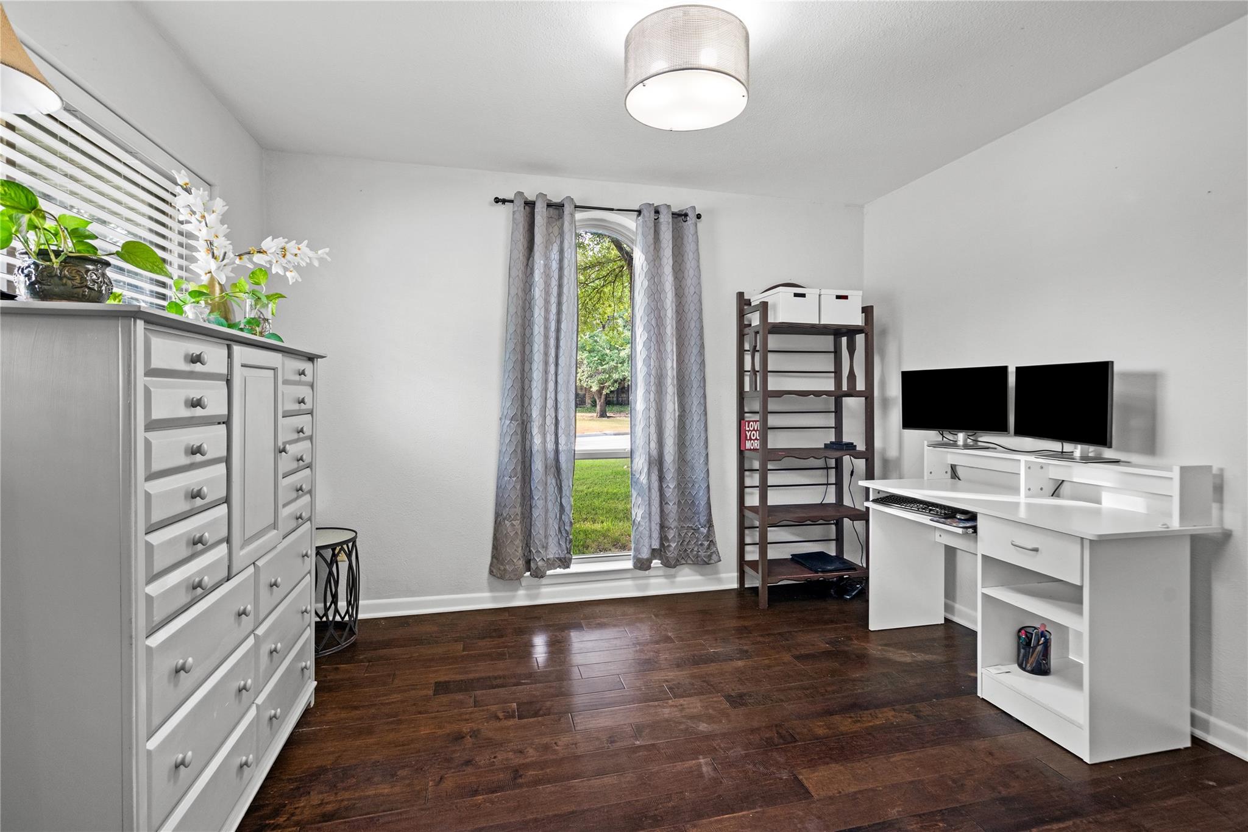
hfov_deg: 96.7
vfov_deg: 73.7
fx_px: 555
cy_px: 416
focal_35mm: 16
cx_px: 624
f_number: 7.1
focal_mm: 16
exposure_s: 1/1.25
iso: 800
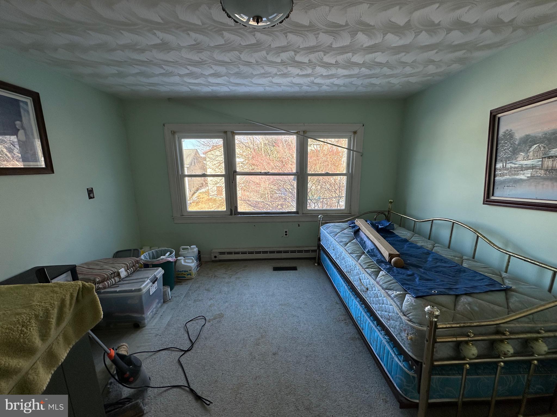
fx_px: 225
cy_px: 208
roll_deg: +1.3
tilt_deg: -11.8
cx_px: 278
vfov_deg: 85.7
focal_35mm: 14
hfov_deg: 102.1
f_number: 2.2
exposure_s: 1/135
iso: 40
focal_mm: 2.22
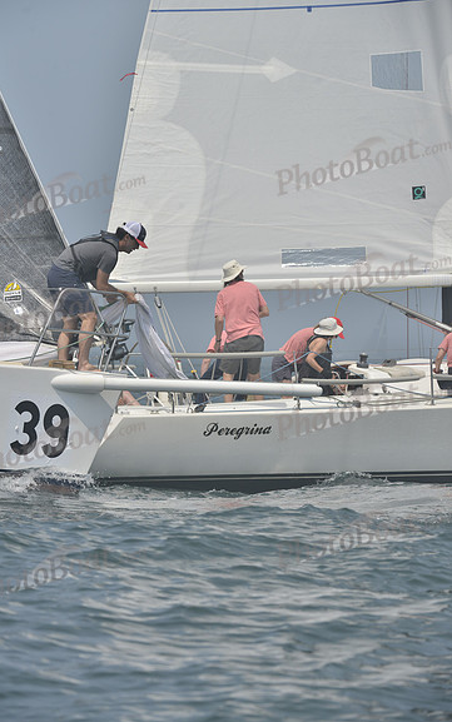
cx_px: 211
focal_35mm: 205
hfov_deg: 6.4
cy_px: 362
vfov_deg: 10.2
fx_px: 4037
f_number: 9
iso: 280
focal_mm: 200
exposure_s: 1/1000
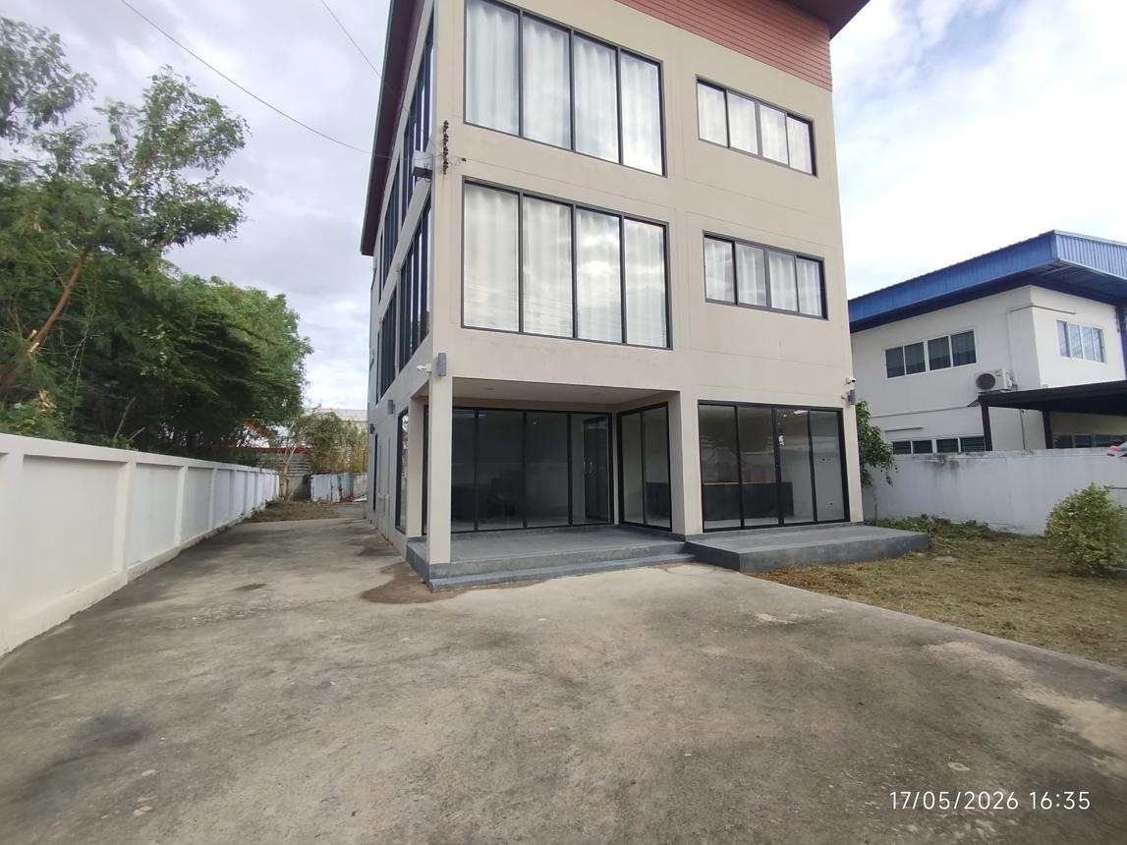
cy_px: 422
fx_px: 488
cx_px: 564
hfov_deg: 98.2
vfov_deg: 81.7
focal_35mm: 15
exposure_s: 1/659
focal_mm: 1.65
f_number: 2.2
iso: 50
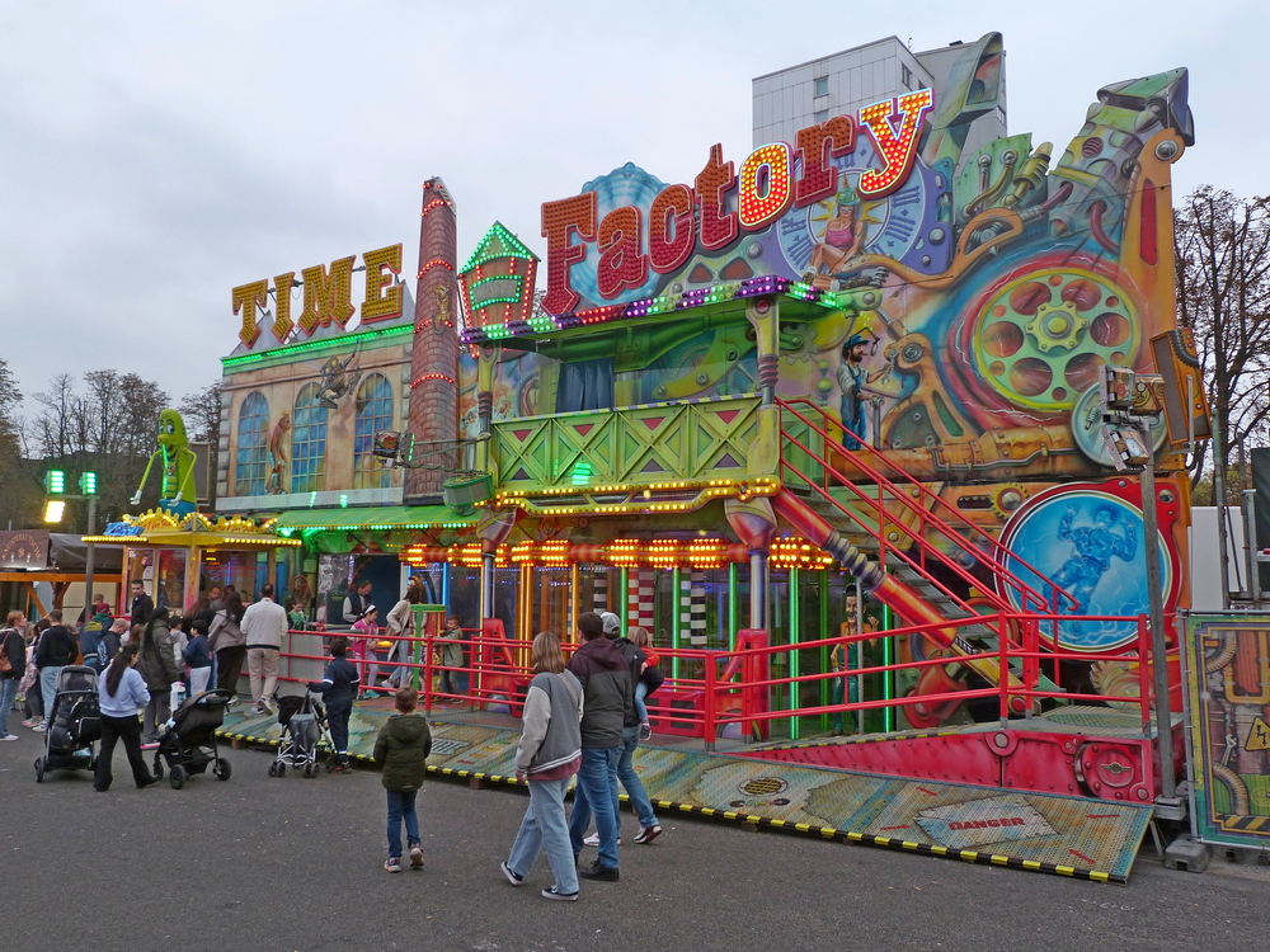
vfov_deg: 49.7
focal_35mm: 28
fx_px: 1027
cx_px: 635
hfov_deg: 63.4
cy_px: 476
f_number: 3.6
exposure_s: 1/100
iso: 100
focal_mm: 4.9
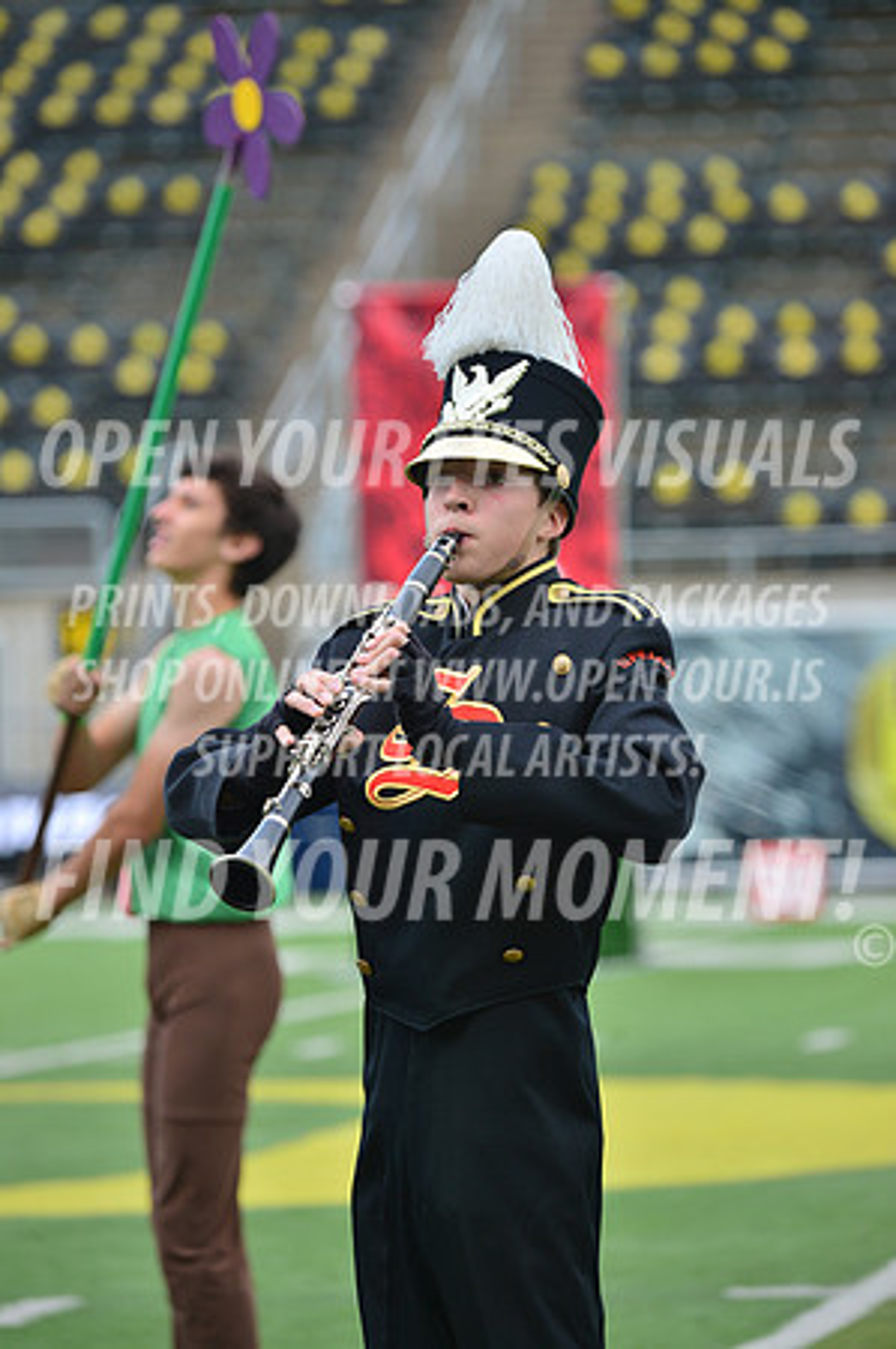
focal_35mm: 250
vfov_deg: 8.2
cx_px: 448
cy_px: 674
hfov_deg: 5.5
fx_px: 9354
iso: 200
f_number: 5.6
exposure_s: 1/640
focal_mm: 250
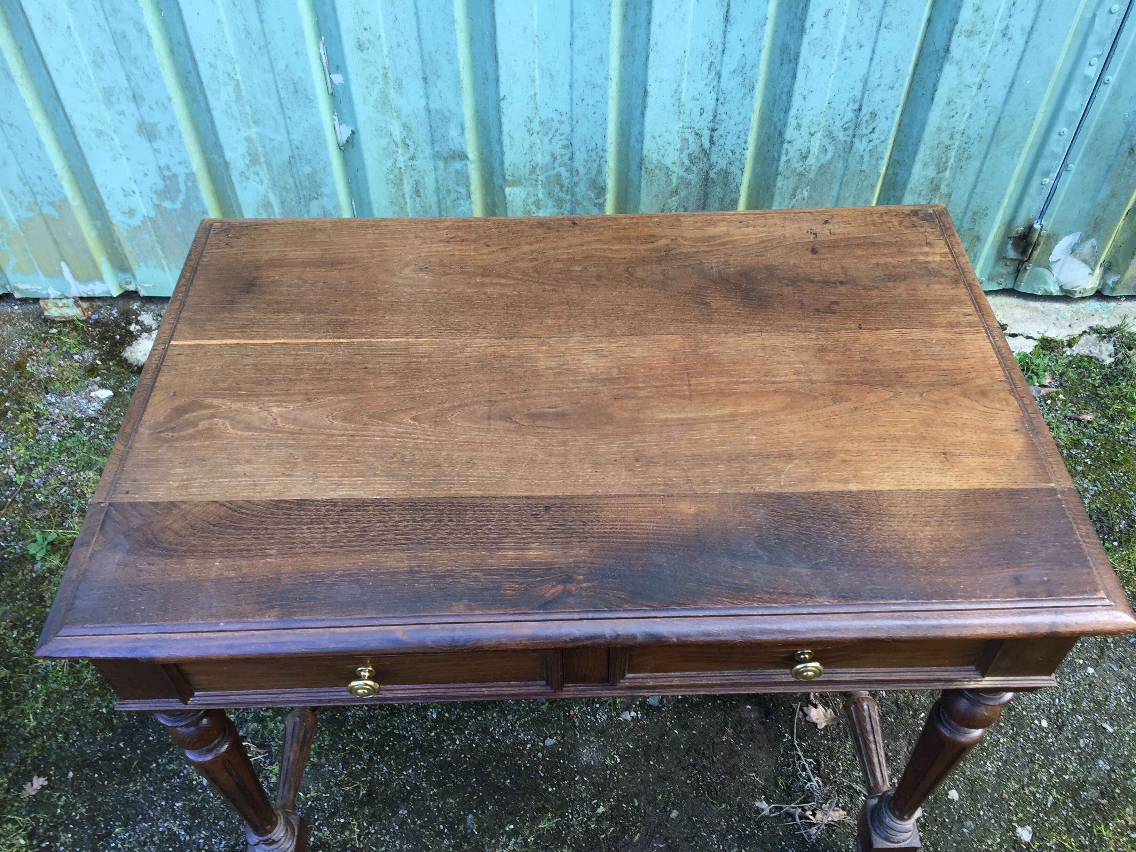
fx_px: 952
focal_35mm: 29
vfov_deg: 48.2
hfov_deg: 61.7
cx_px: 568
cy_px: 426
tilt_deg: -48.1
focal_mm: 4.15
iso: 40
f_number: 2.2
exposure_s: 1/100
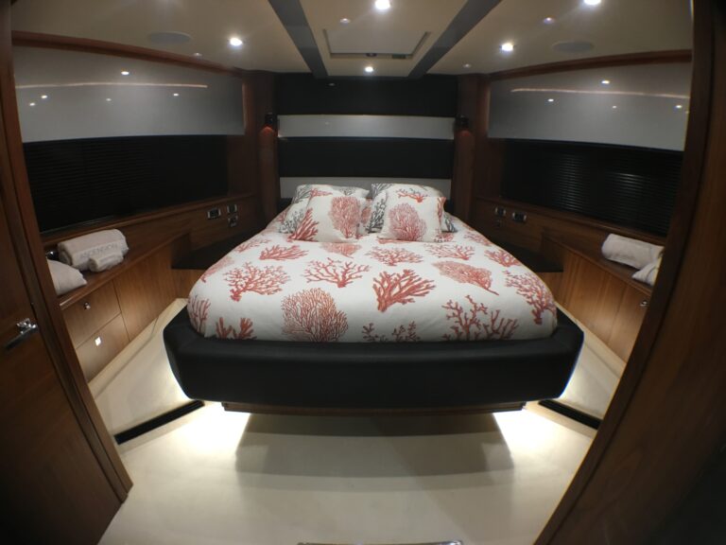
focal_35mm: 29
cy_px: 272
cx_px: 363
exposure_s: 1/33
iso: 125
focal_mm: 4.15
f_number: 2.2
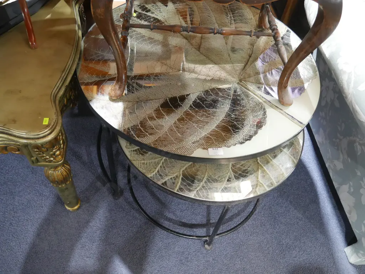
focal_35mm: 28
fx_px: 295
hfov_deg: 63.4
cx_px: 182
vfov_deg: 49.7
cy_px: 137
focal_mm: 14
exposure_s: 1/60
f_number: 3.5
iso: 2500
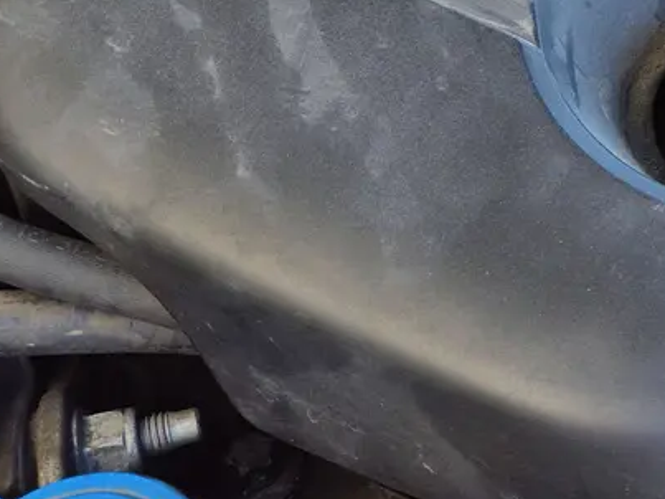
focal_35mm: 95
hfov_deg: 18.1
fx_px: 1824
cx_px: 1032
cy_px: -179
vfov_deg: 14.8
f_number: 1.8
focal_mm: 5.4
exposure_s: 1/742
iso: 25
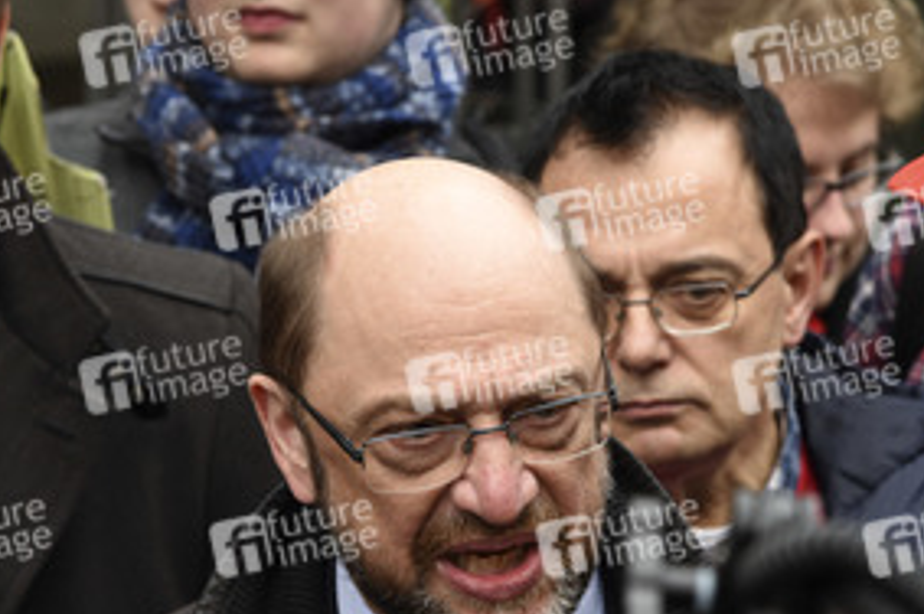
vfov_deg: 7.2
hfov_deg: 10.8
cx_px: 534
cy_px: 457
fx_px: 4897
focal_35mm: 191
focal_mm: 120
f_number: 8
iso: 400
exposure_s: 1/200
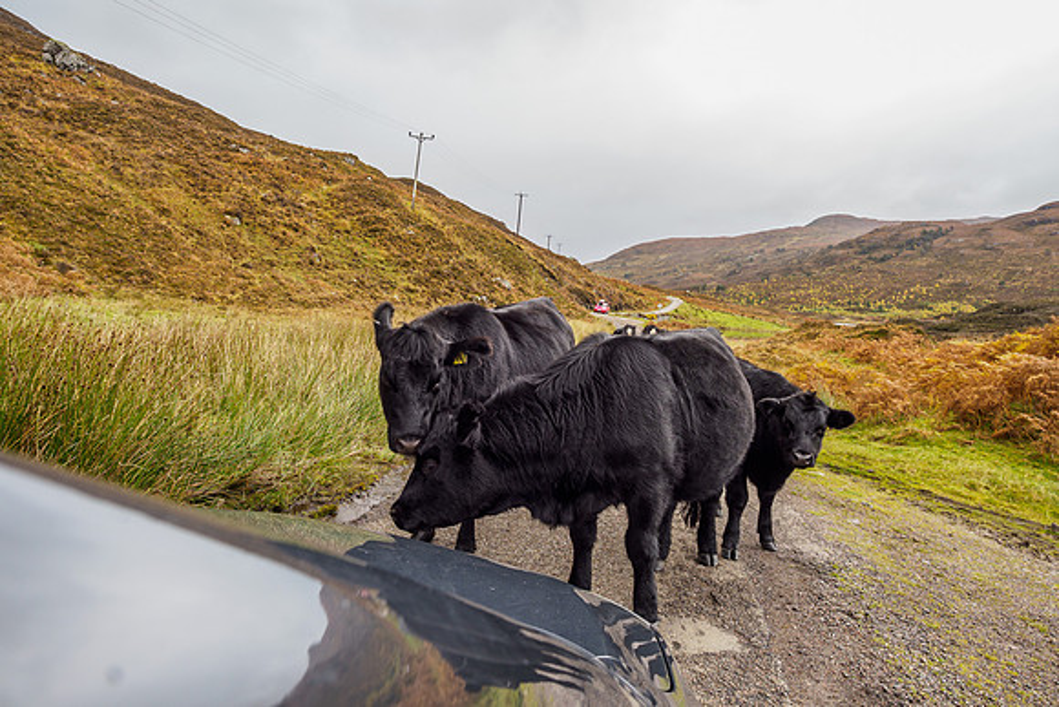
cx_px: 530
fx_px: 734
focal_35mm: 25
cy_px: 309
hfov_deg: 71.6
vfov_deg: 51.2
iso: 64
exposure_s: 1/13
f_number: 7.1
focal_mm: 12
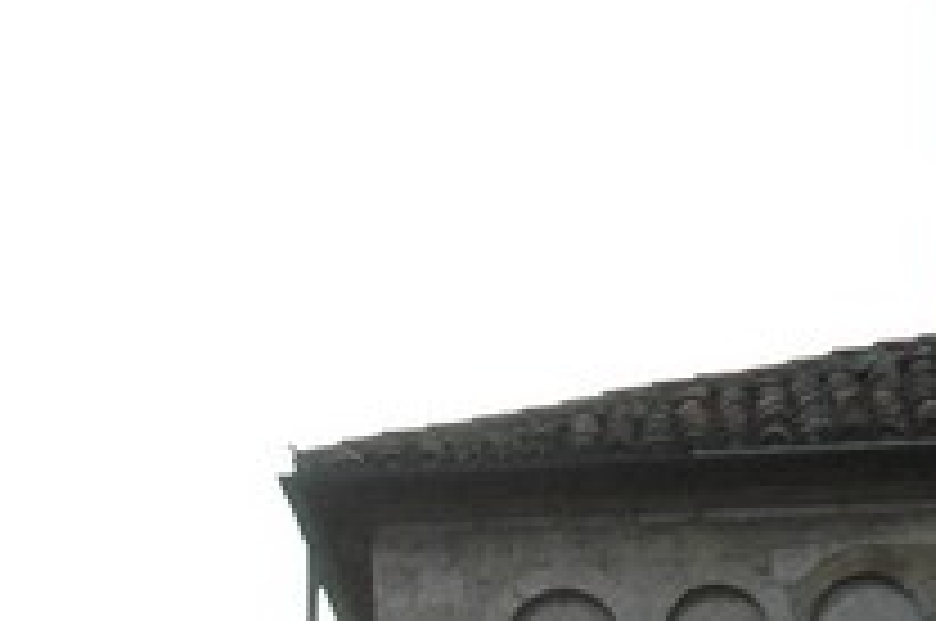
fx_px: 10098
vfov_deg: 3.5
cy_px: 1206
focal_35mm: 389
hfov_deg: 5.2
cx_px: -670
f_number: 8
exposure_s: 1/80
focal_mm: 60
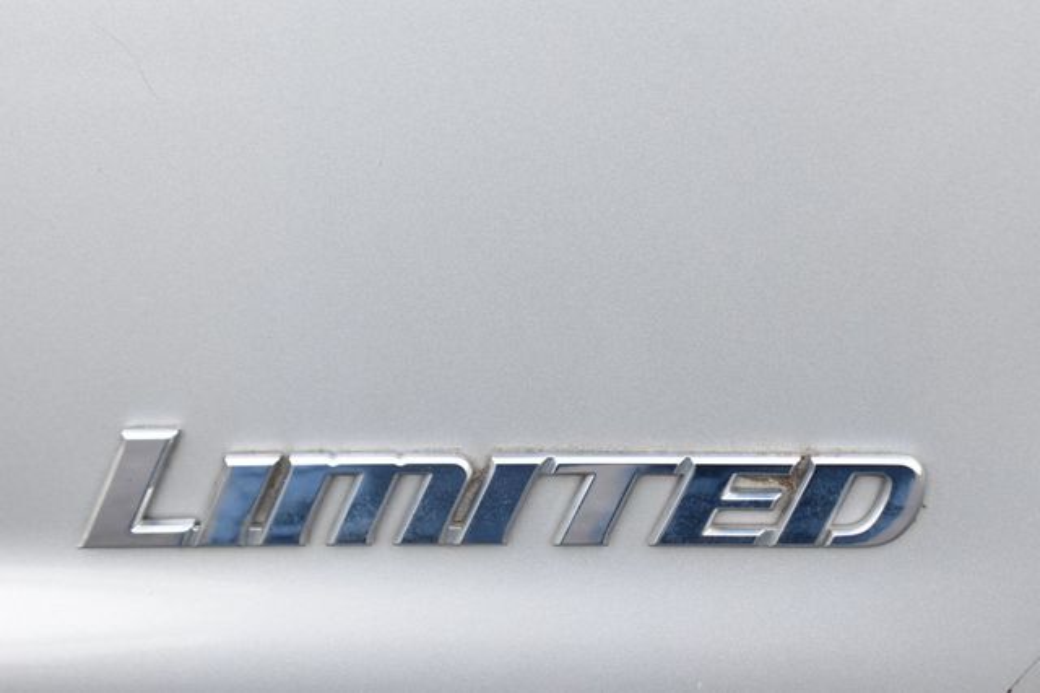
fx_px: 2382
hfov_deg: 24.6
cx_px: 520
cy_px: 346
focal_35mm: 82
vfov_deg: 16.5
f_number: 5.6
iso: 560
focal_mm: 55
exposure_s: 1/125
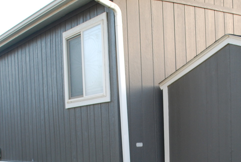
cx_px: 152
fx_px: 469
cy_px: 151
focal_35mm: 70
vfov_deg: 19.1
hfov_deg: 28.7
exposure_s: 1/40
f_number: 4
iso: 200
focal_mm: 22
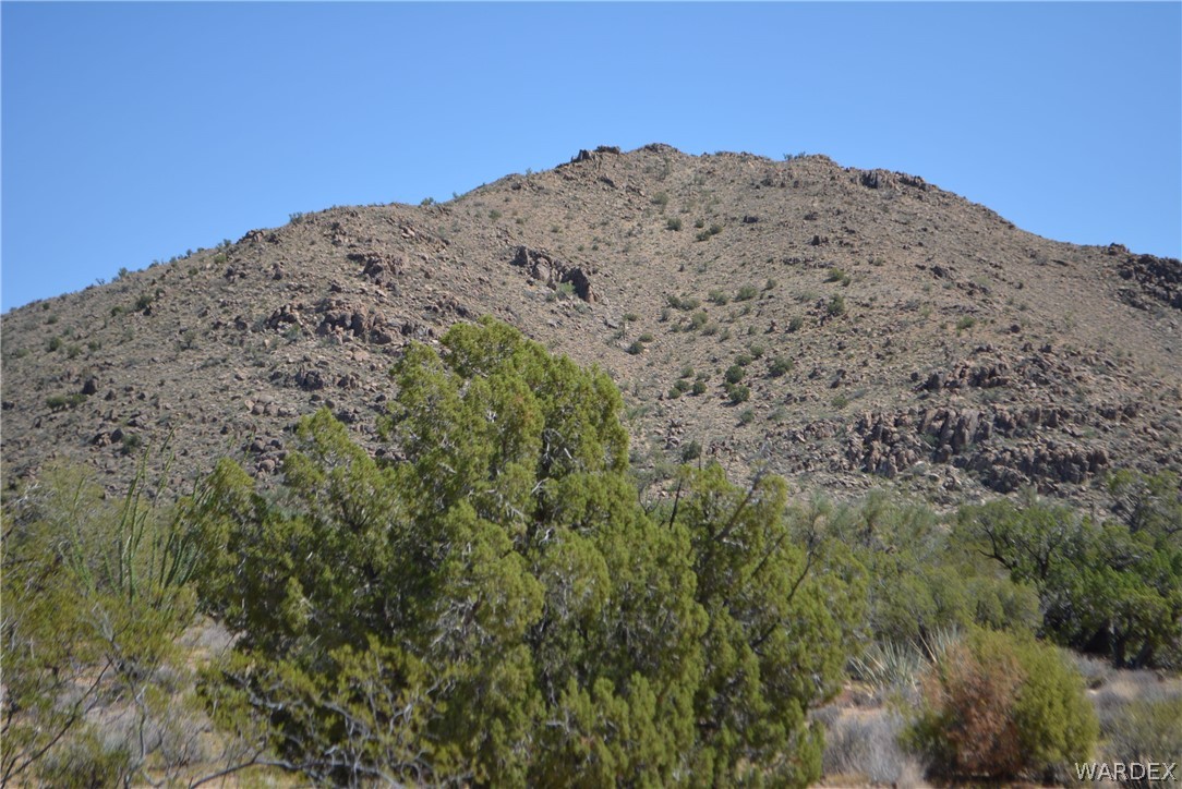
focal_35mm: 82
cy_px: 394
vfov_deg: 16.6
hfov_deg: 24.6
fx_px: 2710
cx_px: 591
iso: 400
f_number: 5.6
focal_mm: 55
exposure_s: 1/1600
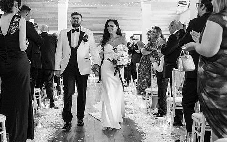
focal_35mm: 45
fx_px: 279
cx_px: 95
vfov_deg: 28.6
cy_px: 57
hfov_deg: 44.2
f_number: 2
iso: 3200
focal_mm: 35
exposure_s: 1/200
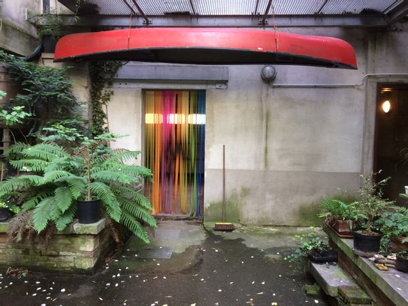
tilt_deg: -4.4
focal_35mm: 29
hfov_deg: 61.7
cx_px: 204
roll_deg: -2.0
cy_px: 153
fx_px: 342
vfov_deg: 48.2
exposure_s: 1/33
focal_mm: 4.15
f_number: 2.2
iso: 100
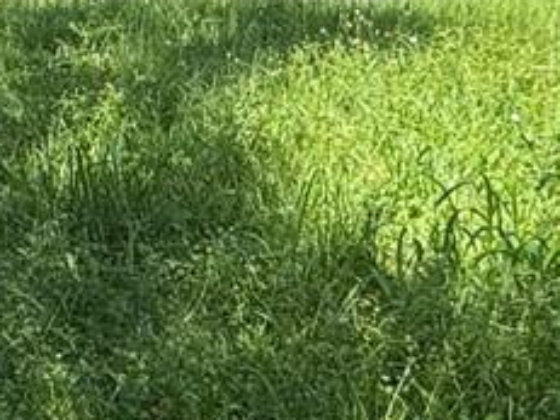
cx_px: 279
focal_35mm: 97
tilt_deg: -5.9
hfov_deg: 20.2
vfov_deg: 15.1
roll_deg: +1.8
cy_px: 46
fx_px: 1568
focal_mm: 2.22
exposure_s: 1/840
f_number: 2.2
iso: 40
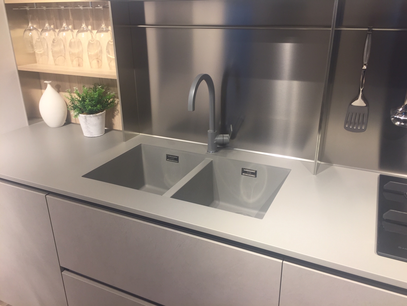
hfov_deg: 61.7
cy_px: 153
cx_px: 204
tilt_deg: -21.6
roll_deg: -0.4
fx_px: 341
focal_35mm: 29
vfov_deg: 48.2
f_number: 2.2
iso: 32
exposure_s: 1/50
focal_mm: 4.15
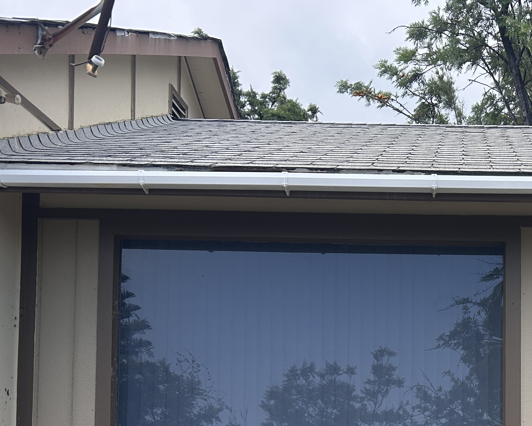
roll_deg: -0.1
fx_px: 976
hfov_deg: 29.3
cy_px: 432
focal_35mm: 62
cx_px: 474
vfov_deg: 23.5
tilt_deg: +2.1
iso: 50
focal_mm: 5.7
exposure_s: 1/1100
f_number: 1.5
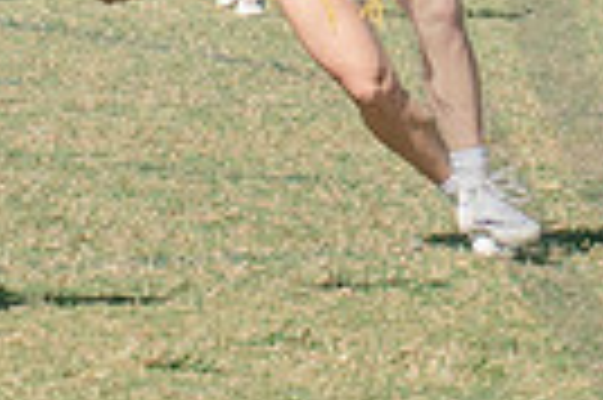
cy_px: -233
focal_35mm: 715
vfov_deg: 1.9
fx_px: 11962
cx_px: 818
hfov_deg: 2.9
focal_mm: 70
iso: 250
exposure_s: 1/1250
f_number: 5.6
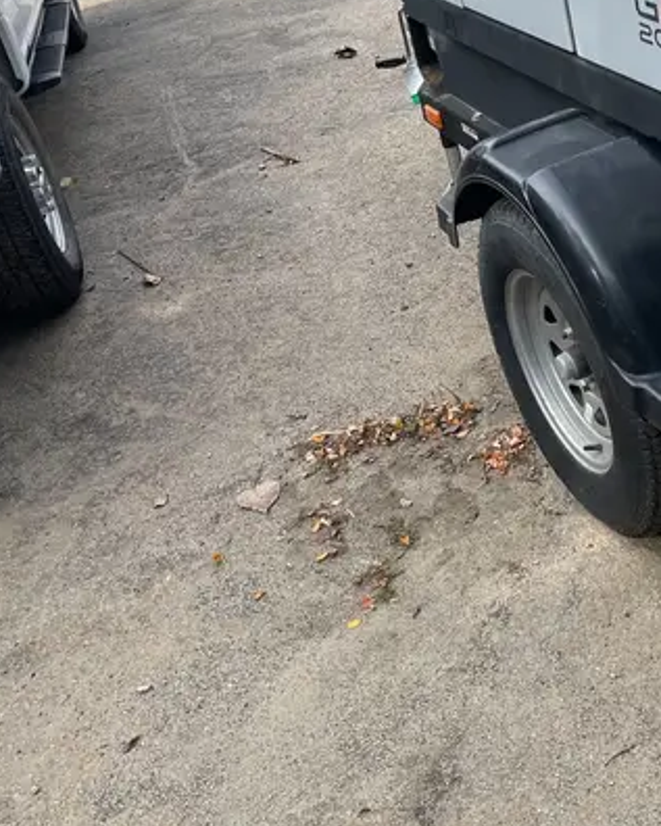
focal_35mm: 47
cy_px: 199
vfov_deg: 38.4
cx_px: 436
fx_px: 1149
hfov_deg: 31.9
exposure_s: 1/1416
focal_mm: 4.2
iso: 50
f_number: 1.6
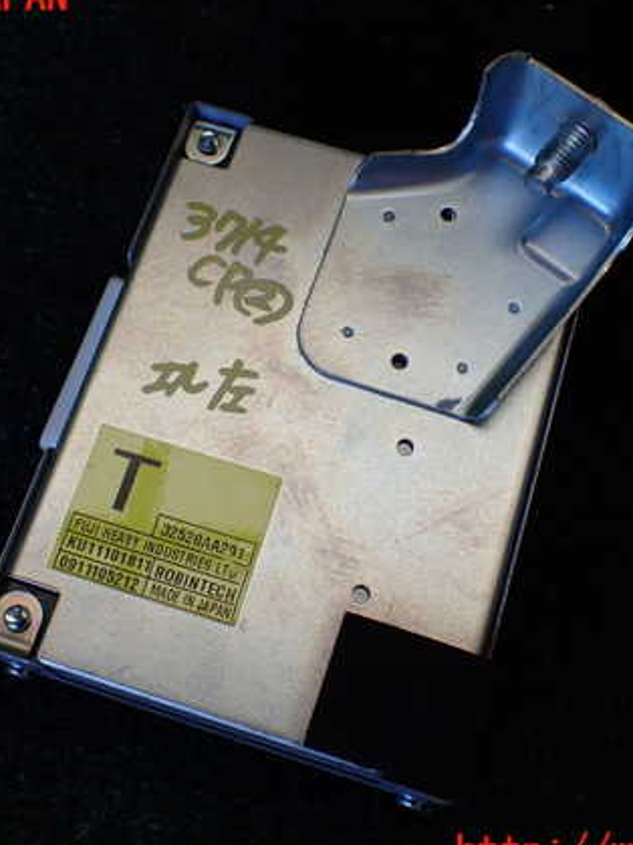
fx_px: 1049
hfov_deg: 33.6
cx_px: 306
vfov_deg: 43.9
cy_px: 426
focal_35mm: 43
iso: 100
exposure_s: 1/125
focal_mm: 5.4
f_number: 3.2
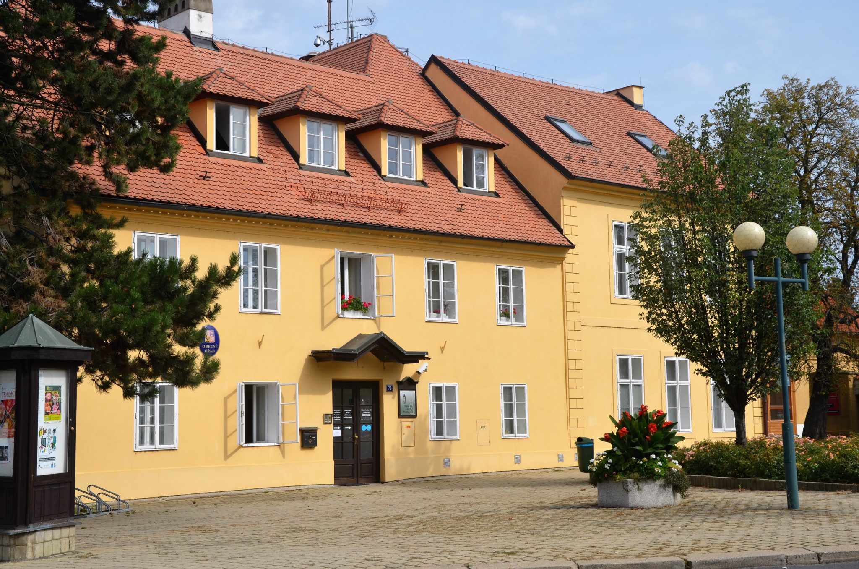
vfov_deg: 25.6
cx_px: 430
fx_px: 1250
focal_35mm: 52
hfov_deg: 37.9
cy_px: 284
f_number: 9
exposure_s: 1/320
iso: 100
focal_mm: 35
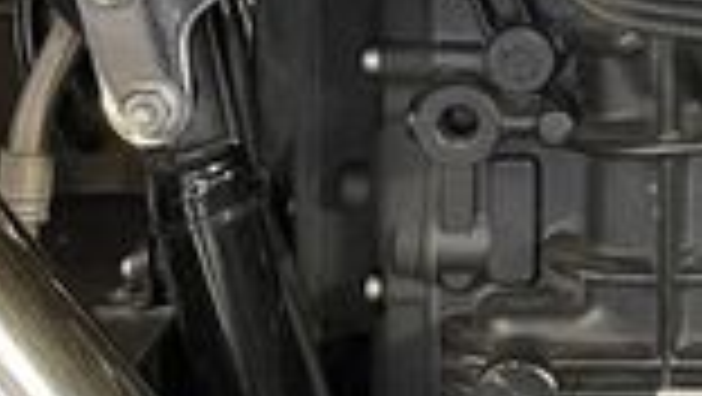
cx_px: 873
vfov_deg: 10.1
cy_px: -194
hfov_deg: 17.5
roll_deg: +0.6
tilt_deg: -8.9
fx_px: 2161
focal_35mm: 116
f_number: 1.6
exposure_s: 1/50
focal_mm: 4.2
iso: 200
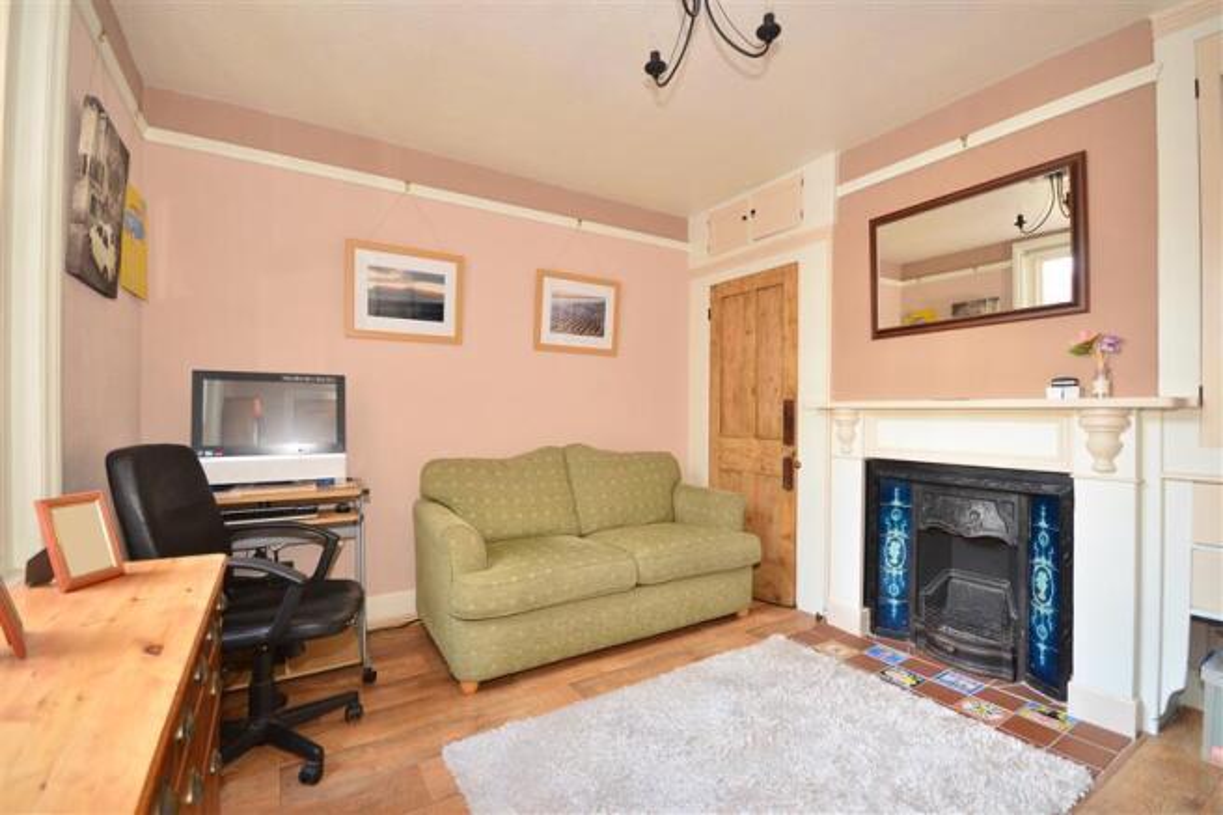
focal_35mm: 15
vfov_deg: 77.3
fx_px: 509
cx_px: 612
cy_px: 408
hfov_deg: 100.4
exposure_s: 1/2
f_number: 5
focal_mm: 10
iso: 200
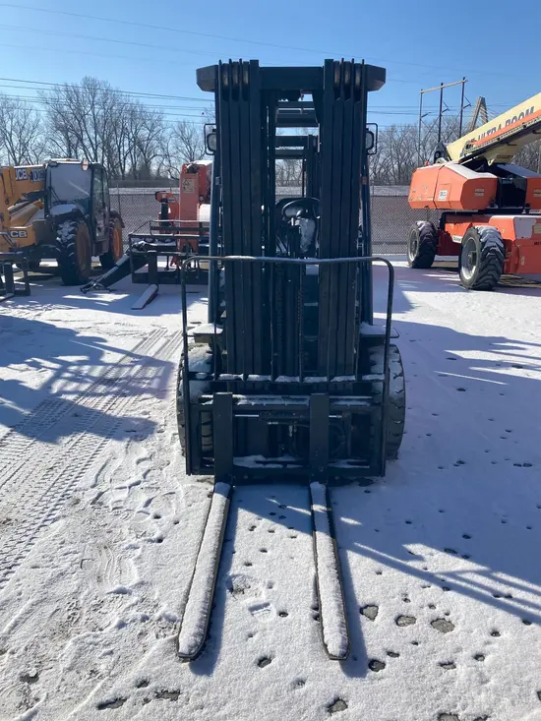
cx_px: 270
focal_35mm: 28
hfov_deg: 49.8
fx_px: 583
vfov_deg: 63.4
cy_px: 360
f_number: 1.8
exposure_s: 1/3205
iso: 20
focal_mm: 3.99
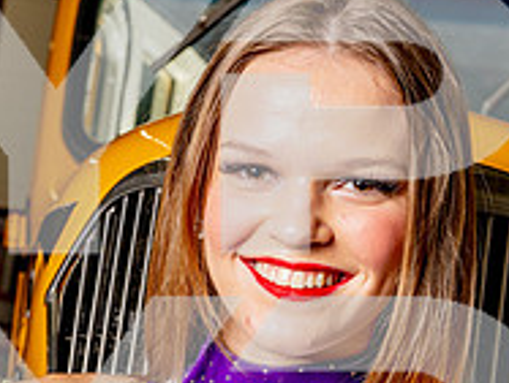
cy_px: 441
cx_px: 177
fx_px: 1753
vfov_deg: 12.2
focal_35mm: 119
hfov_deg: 16.5
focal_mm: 40
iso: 125
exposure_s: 1/125
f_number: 5.6
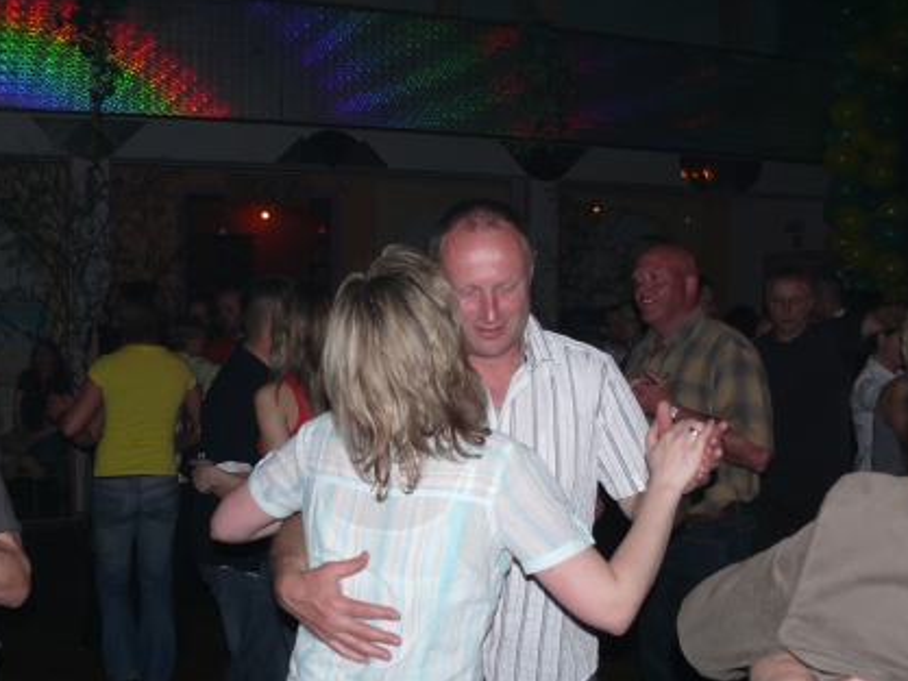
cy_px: 397
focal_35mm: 42
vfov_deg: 34.3
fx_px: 1102
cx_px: 392
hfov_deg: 44.7
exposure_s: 1/30
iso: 100
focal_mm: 7.4
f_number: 2.8
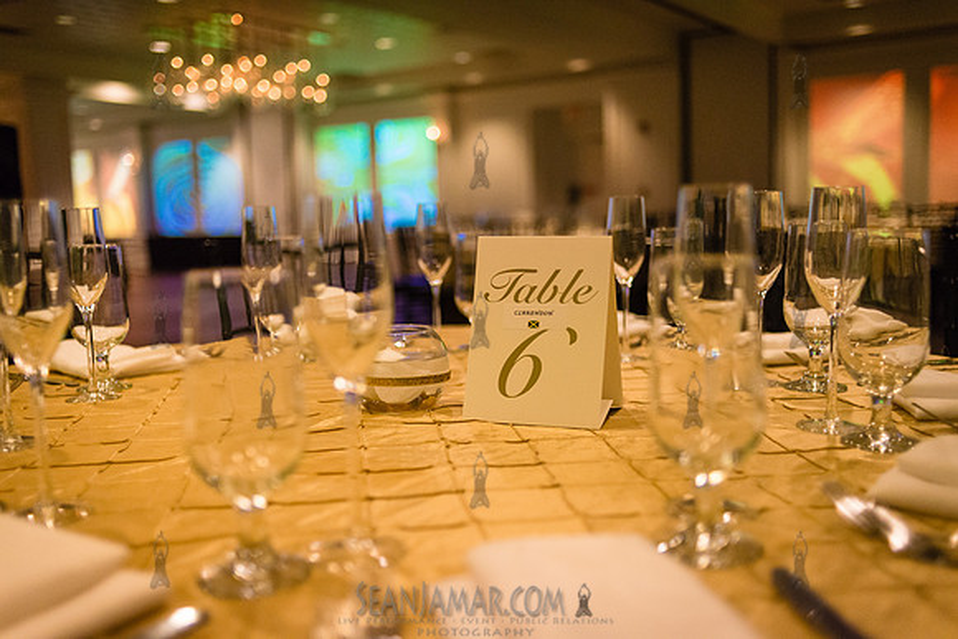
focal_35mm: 35
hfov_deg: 54.4
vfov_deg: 37.9
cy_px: 320
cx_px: 479
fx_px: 932
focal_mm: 35
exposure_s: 1/640
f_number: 2
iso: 4000
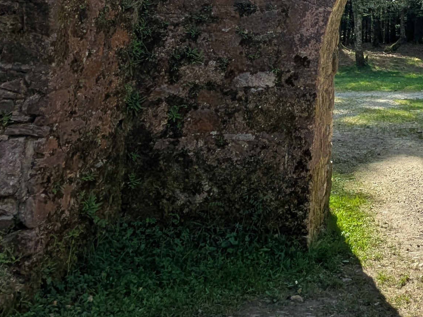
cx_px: 478
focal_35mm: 56
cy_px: -161
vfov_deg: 21.7
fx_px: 684
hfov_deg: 30.3
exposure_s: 1/921
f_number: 2.2
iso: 34
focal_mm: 2.35
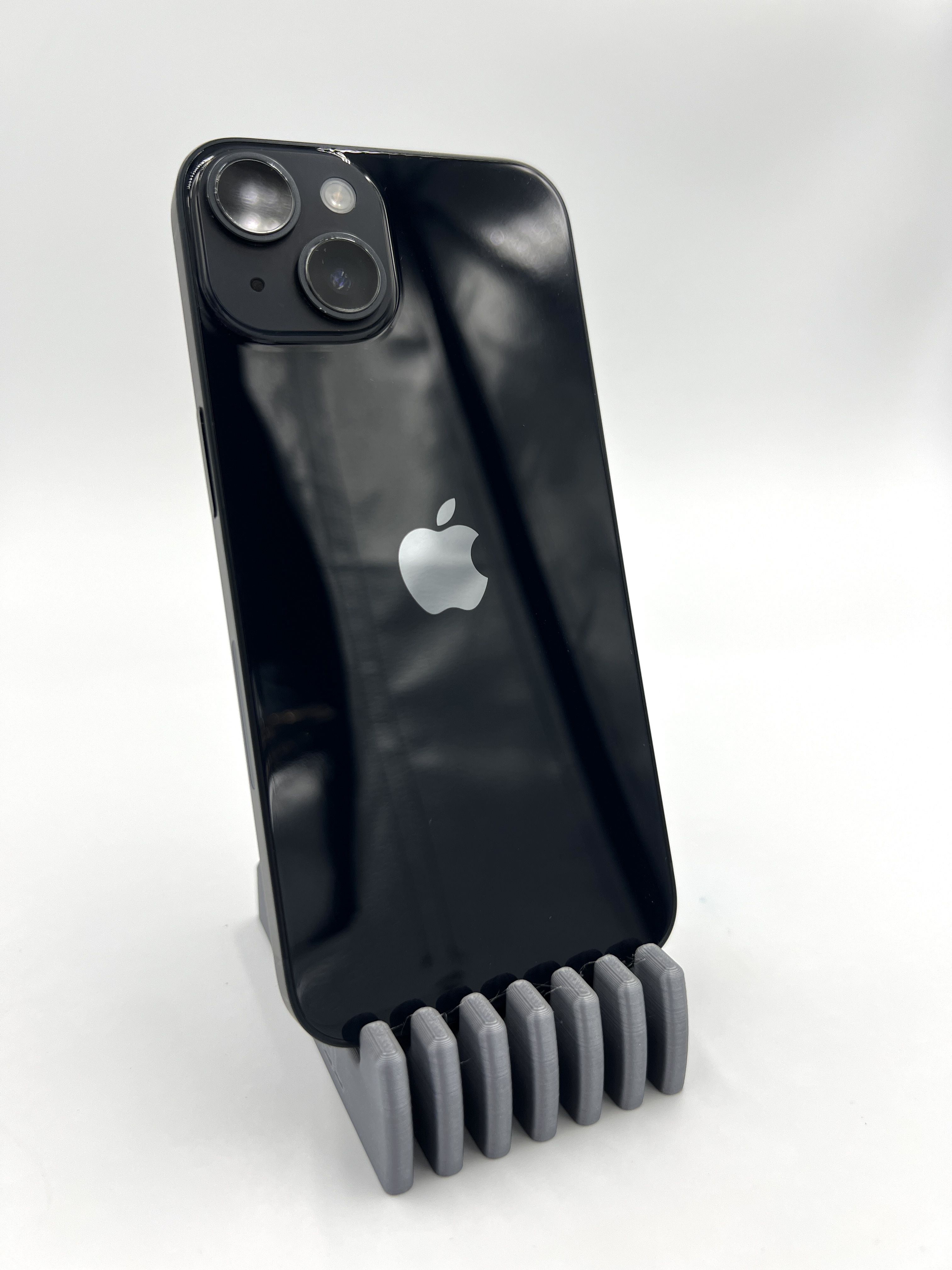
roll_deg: -0.9
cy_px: 635
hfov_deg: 53.1
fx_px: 953
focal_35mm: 26
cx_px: 476
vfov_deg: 67.3
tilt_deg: -17.1
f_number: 1.5
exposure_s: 1/1058
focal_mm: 5.7
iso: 50
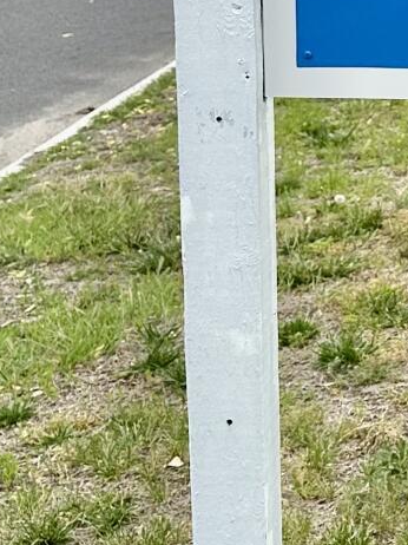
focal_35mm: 104
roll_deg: -3.2
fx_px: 1636
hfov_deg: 12.3
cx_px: 866
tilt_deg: -10.4
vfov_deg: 18.5
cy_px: 29
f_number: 1.78
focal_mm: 6.86
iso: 80
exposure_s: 1/5263
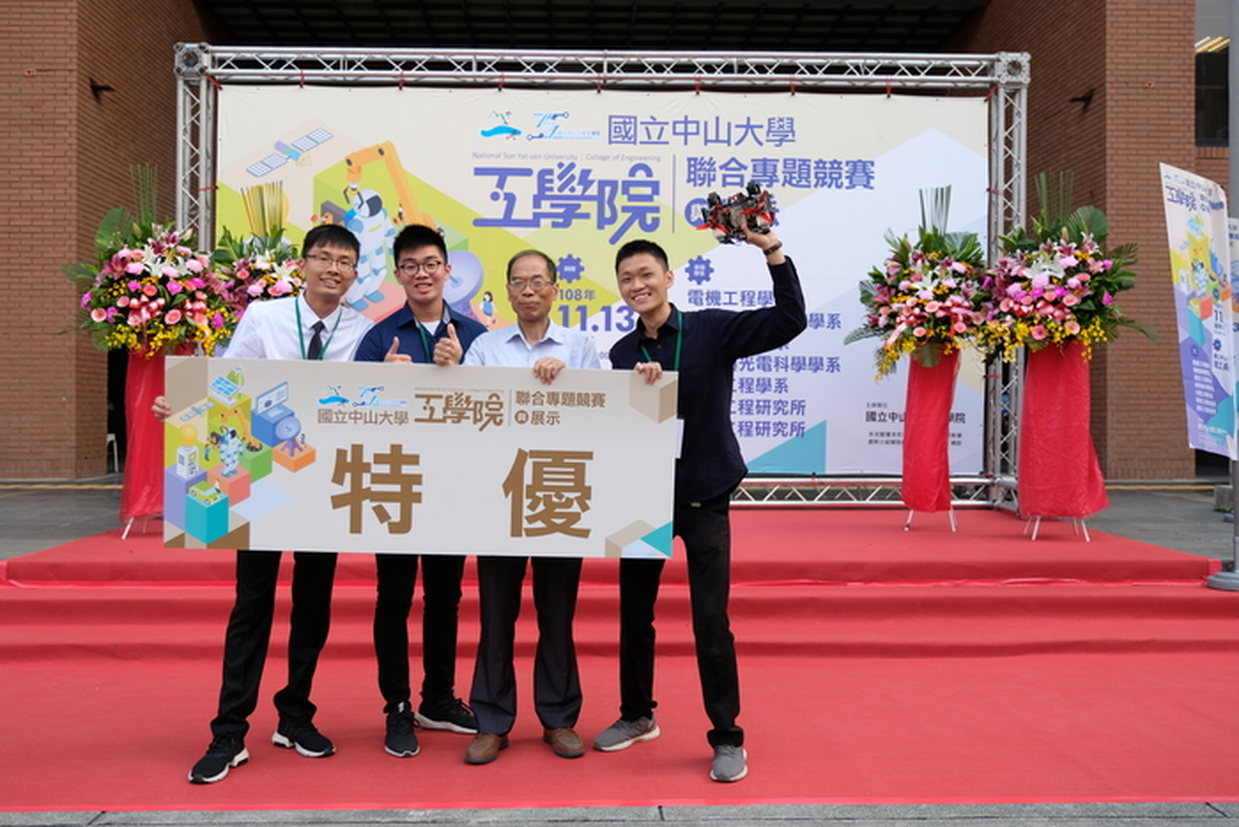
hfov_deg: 54.4
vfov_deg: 37.9
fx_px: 1205
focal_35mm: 35
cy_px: 414
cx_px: 620
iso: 250
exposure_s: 1/250
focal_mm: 23.4
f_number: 2.8
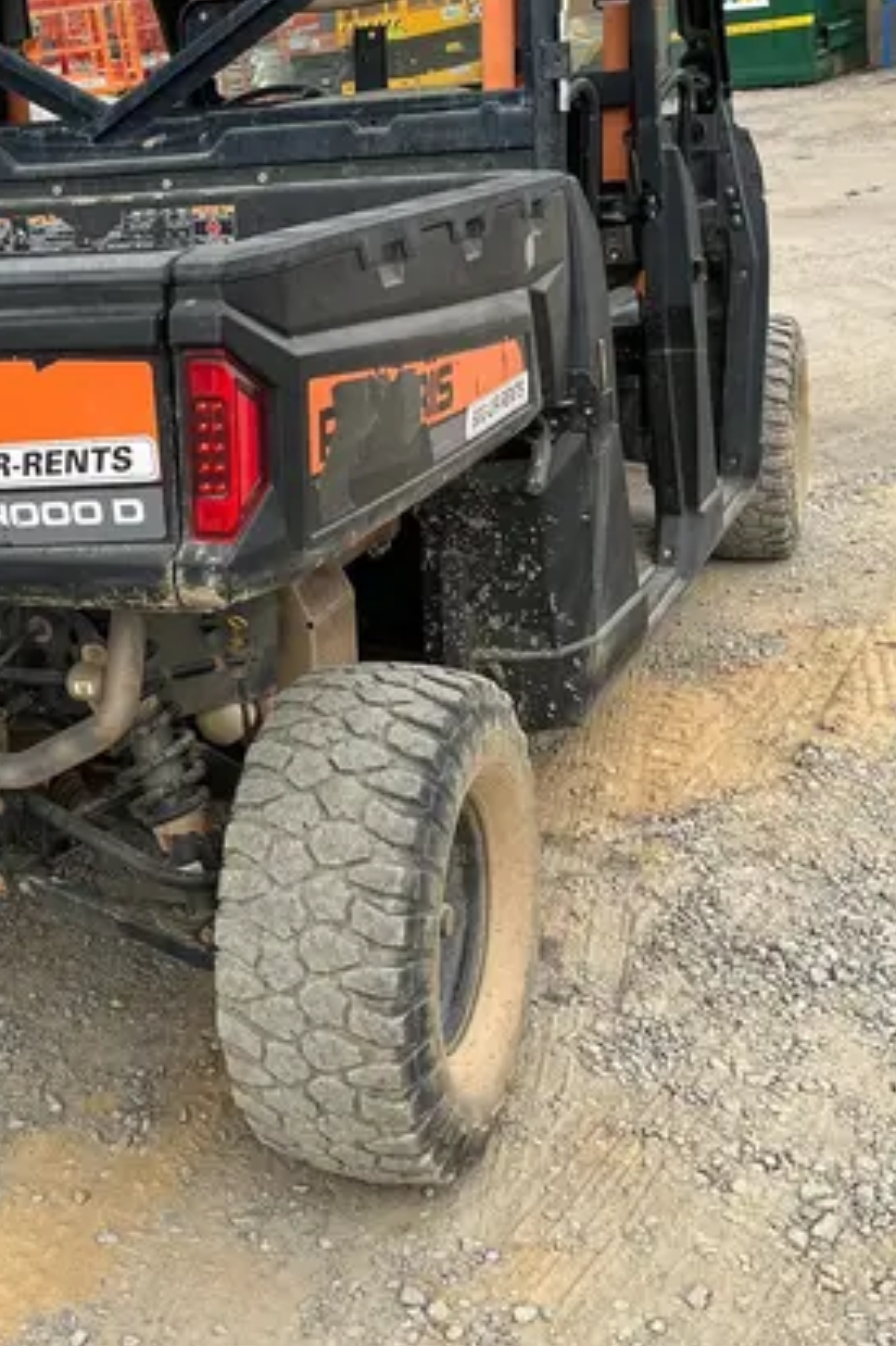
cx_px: 39
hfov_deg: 26.8
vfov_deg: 40.9
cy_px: 539
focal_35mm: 48
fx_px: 1793
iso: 50
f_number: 1.6
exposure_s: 1/1748
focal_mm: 5.1
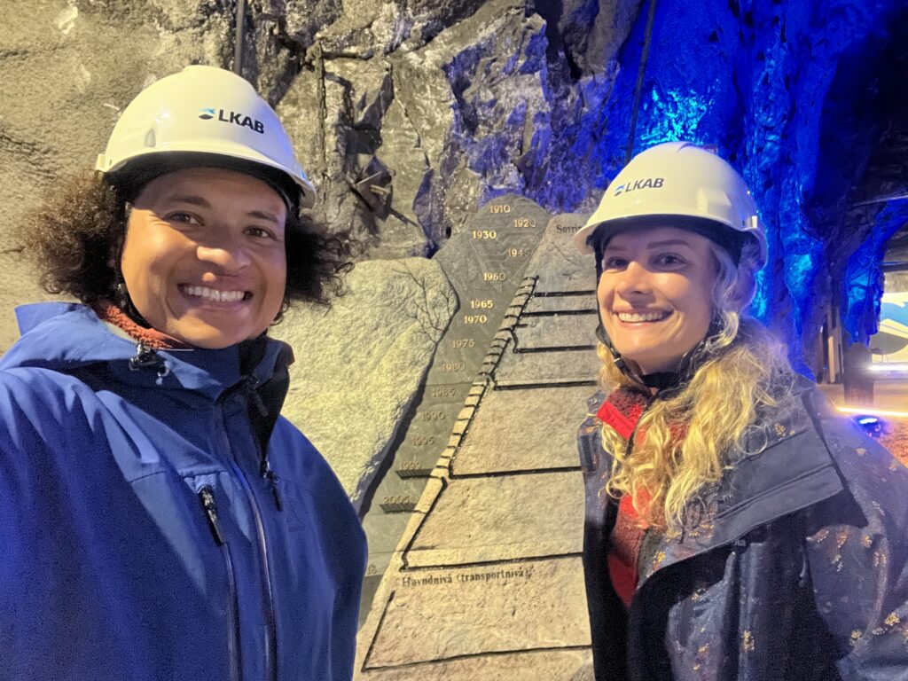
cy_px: 340
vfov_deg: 58.9
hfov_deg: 73.9
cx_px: 454
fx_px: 603
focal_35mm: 23
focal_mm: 2.71
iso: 1250
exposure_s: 1/14
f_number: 2.2
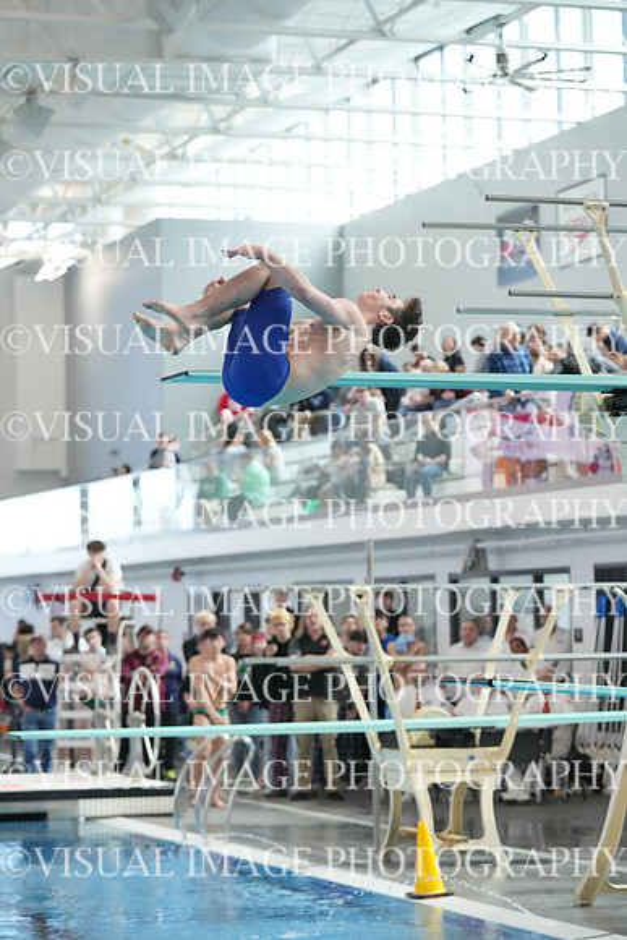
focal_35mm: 107
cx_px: 314
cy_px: 470
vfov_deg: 19.1
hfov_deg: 12.8
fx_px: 2793
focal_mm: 107
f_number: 4
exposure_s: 1/1600
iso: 4000
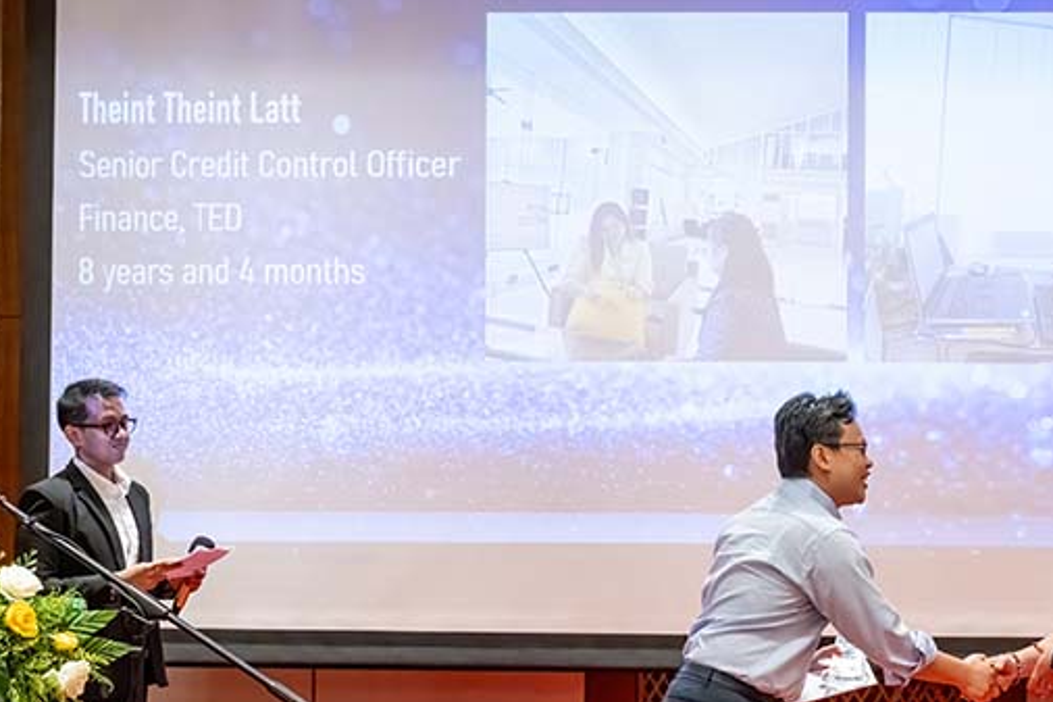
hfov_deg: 34.8
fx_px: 1636
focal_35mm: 56
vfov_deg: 24.0
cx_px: 801
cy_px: 498
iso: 5000
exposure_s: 1/200
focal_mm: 29.5
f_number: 5.6
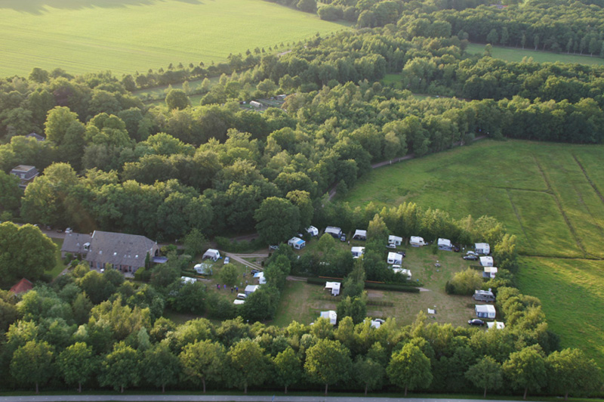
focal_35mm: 45
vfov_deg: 29.8
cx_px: 302
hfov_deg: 43.6
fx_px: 754
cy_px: 201
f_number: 5
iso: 100
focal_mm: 30
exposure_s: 1/50
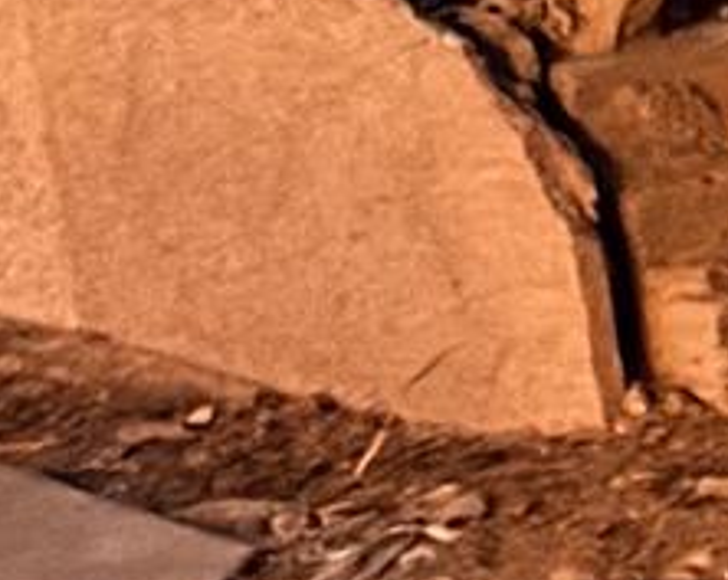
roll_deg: +4.4
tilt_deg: -5.1
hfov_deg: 4.5
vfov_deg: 3.6
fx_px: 9102
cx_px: 1269
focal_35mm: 423
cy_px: -1022
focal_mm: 6.76
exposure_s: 1/2
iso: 500
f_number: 1.78
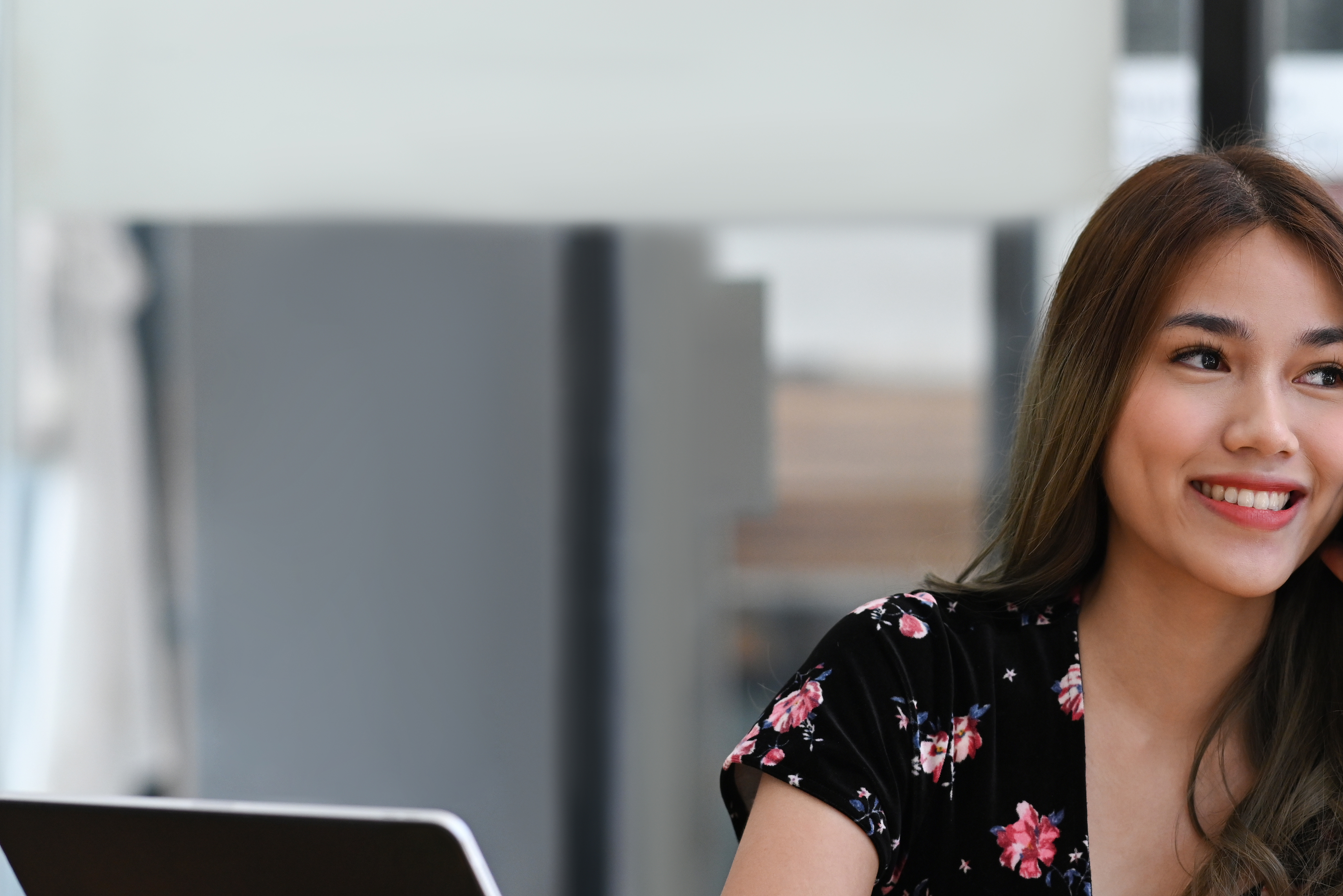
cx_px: 887
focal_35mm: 178
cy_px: 583
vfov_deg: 7.7
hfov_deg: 11.5
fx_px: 6640
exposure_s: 1/640
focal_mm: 105
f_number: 2.8
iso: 500
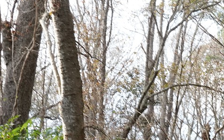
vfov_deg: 10.9
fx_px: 732
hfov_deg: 17.0
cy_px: 112
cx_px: 226
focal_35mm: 120
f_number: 16
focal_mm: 28
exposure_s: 1/100
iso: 1600
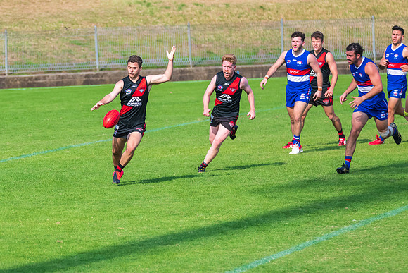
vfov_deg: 3.1
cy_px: 131
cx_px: 117
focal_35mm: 443
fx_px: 5026
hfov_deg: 4.6
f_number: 6.3
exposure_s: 1/2500
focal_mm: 260
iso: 800
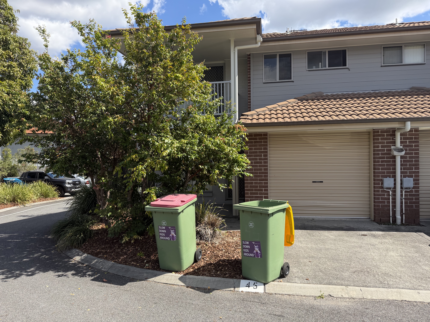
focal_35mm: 24
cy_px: 161
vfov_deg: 56.8
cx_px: 215
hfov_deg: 71.6
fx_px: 298
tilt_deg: -1.4
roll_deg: +0.6
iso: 100
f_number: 1.78
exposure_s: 1/3279
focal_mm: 6.76
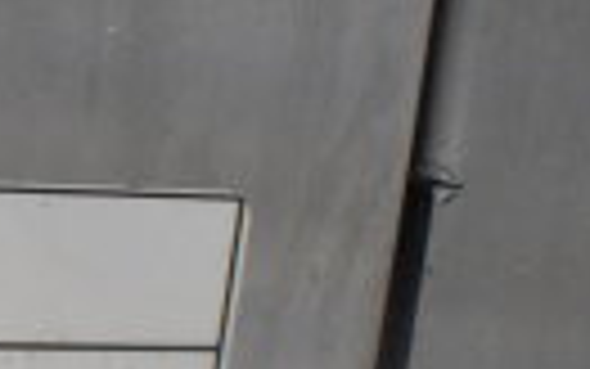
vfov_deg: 10.2
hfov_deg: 13.6
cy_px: 367
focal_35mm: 128
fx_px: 2059
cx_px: -644
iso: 6400
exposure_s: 1/125
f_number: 5.6
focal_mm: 18
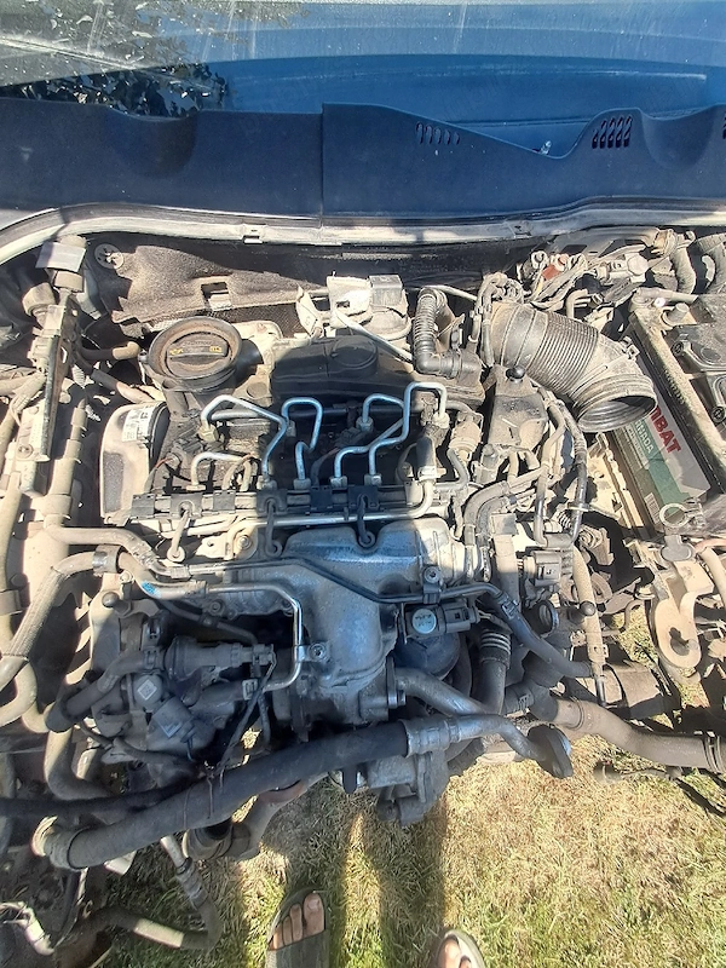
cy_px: 484
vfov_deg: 94.5
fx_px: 447
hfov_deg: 78.1
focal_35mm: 16
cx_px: 363
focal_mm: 1.64
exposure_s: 1/345
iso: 40
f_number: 2.2
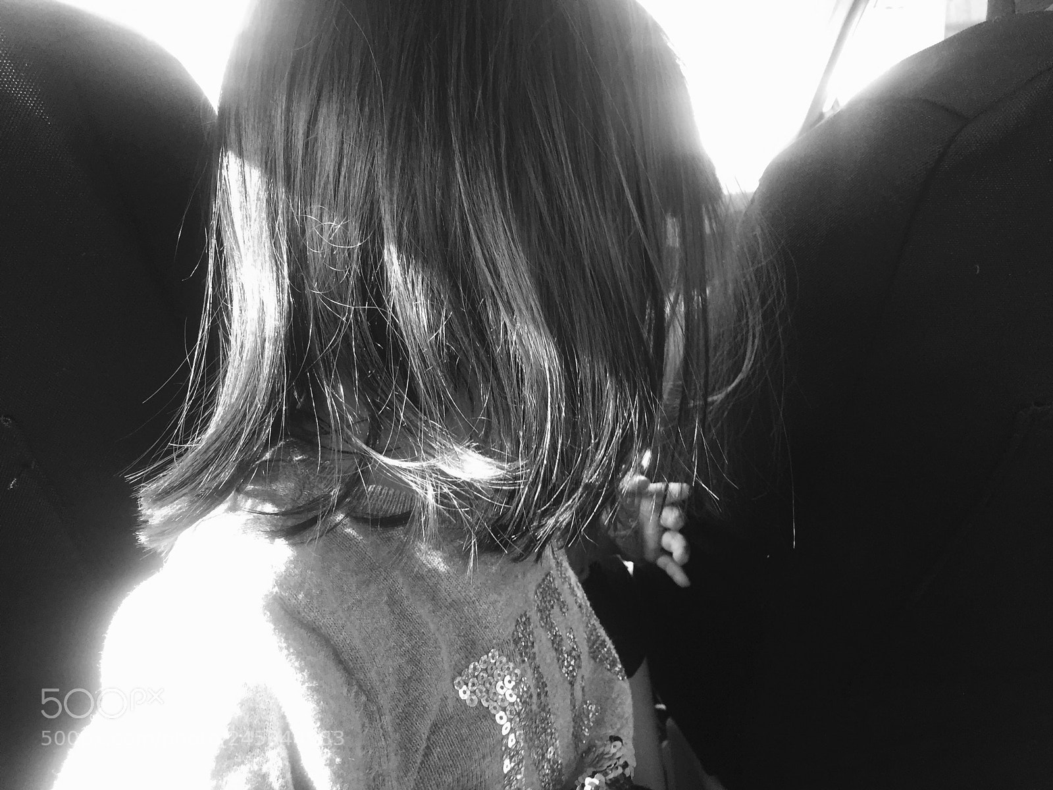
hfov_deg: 61.7
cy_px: 395
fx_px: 882
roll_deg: +5.8
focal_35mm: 29
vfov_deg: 48.2
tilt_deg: -12.9
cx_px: 526
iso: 64
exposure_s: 1/33
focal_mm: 4.15
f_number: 2.2
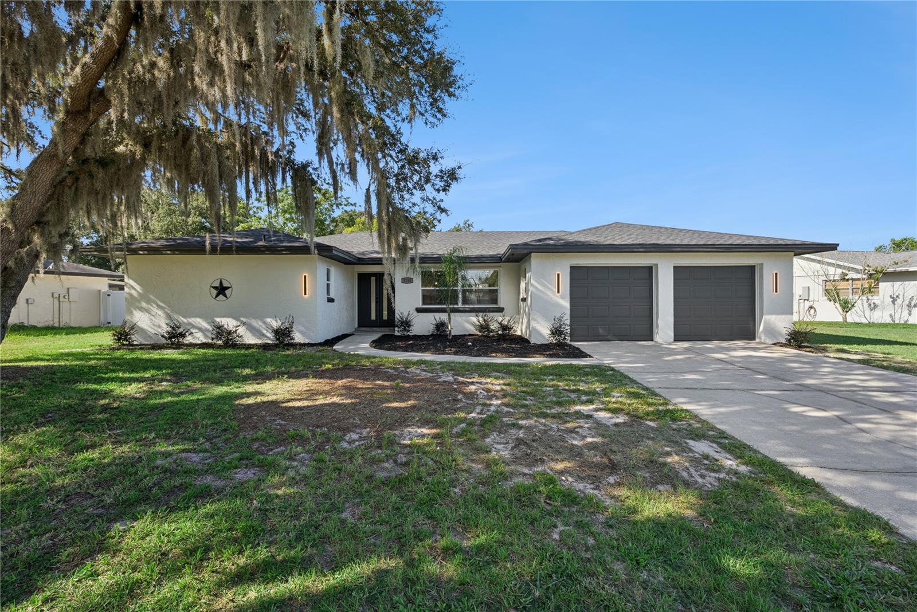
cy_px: 306
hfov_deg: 96.7
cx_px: 458
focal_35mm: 16
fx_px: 408
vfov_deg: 73.8
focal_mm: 16
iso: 100
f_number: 10
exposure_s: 1/50
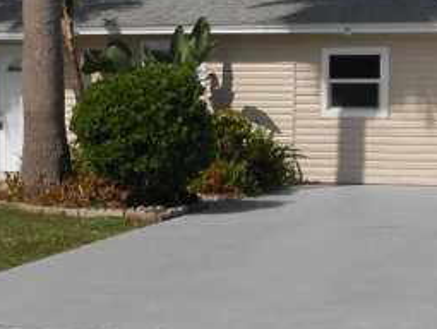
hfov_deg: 16.5
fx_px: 1504
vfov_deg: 12.4
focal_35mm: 119
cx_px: 228
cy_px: 274
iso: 80
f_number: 4.2
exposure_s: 1/1250
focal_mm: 6.8
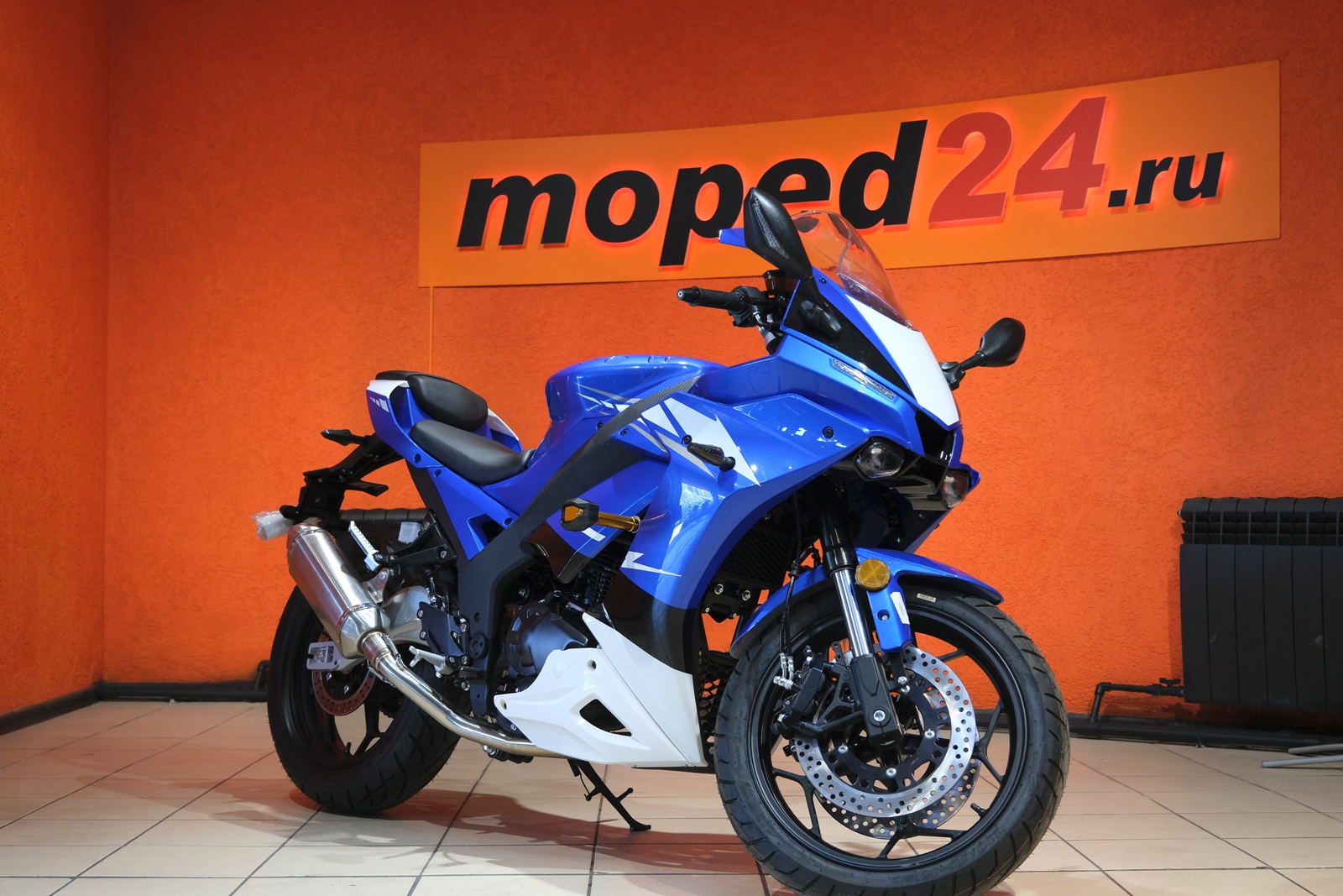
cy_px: 448
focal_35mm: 46
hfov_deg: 42.7
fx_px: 1716
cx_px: 672
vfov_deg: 29.2
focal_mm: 30.8
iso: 1250
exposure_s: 1/100
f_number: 4
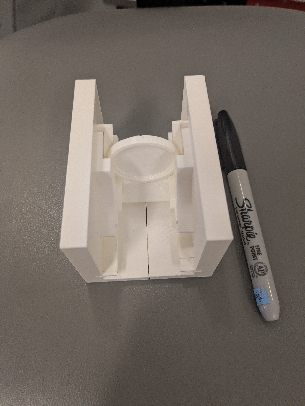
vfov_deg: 69.4
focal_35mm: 25
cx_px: 152
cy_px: 203
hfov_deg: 54.9
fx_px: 293
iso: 432
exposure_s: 1/120
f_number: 1.89
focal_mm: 5.43
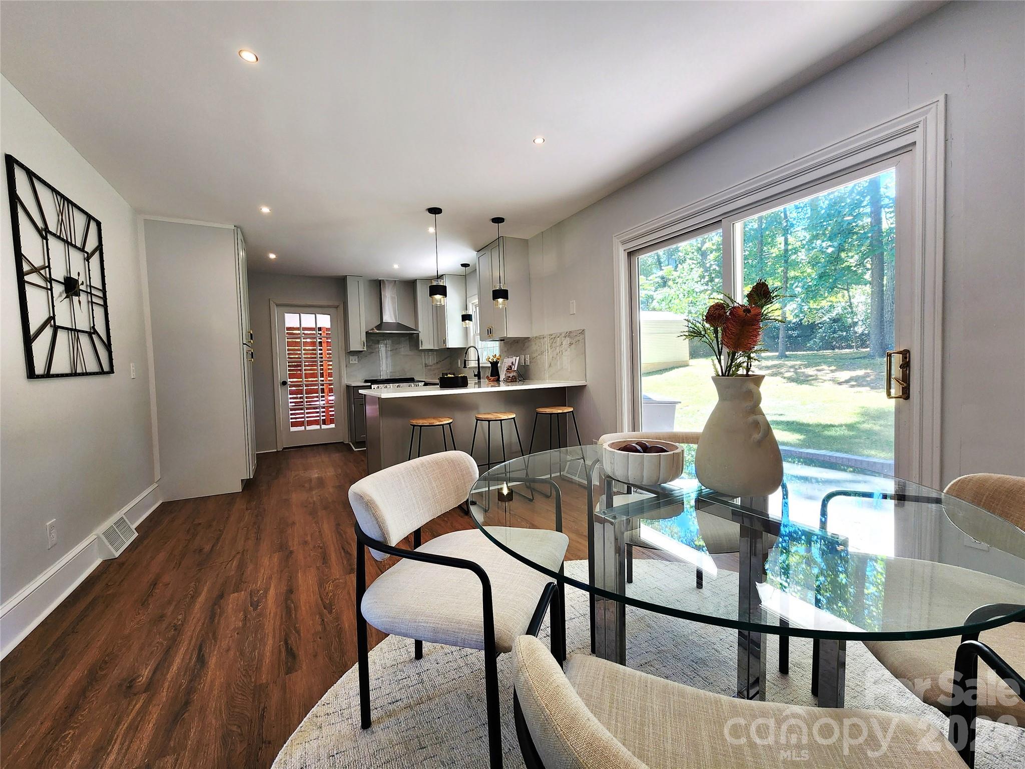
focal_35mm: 13
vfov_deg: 89.9
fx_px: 385
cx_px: 512
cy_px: 384
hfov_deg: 106.2
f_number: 2.2
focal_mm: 2.2
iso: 80
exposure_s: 1/60.2
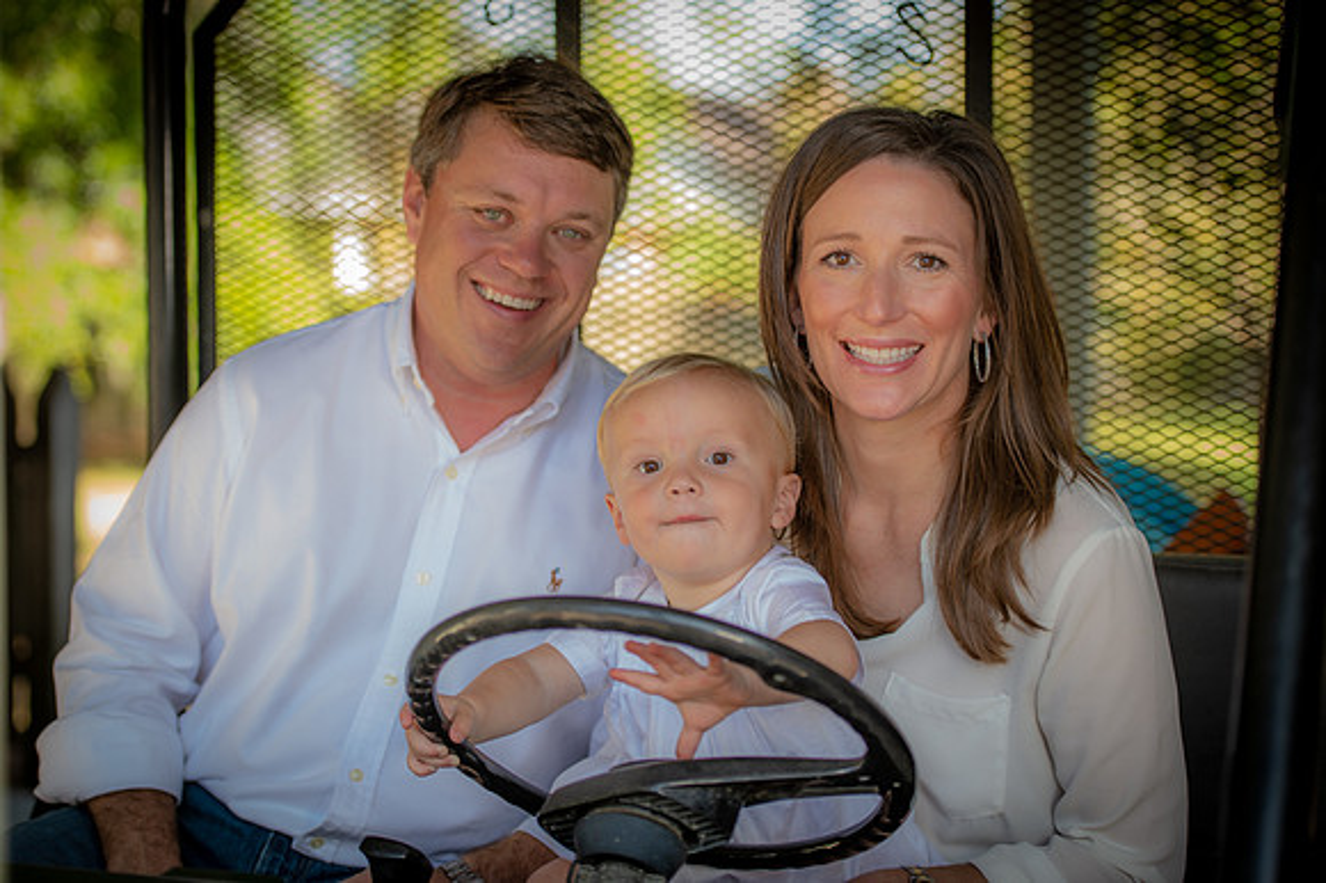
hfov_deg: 28.9
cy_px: 442
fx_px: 2577
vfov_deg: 19.4
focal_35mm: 70
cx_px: 663
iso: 50
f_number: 2.8
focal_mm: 70
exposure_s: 1/80
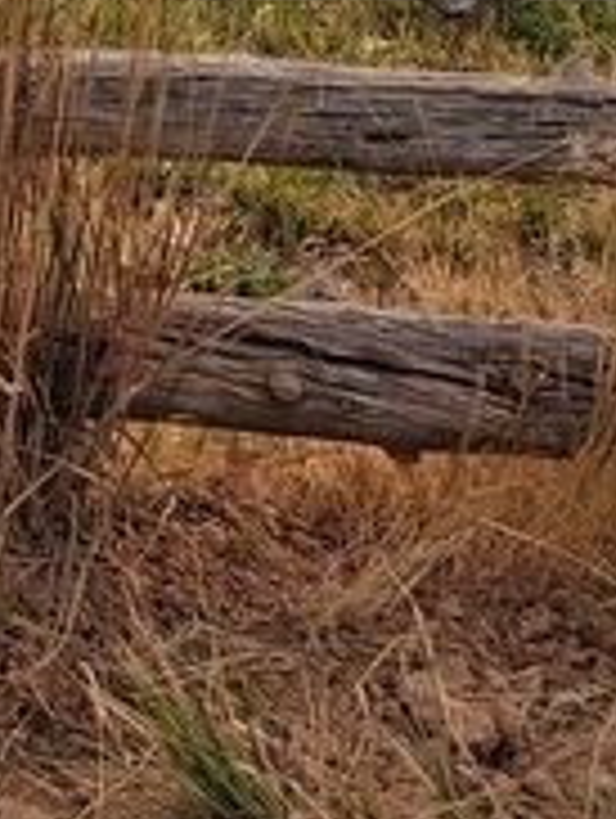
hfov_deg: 11.4
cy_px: -720
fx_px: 2699
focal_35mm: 114
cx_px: -719
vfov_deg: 14.7
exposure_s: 1/2296
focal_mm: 5.4
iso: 40
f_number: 1.8
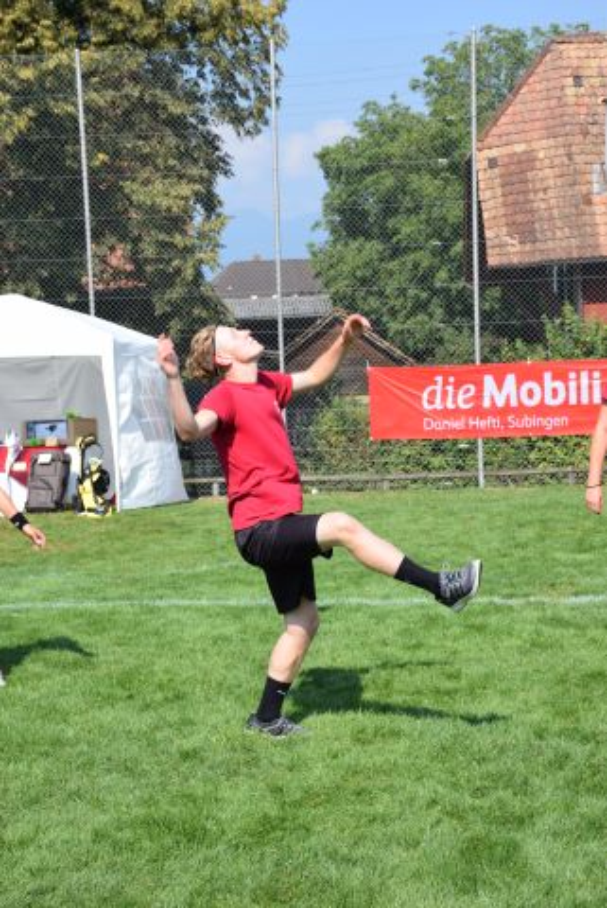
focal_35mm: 75
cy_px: 454
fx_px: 1893
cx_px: 304
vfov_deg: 27.0
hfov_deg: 18.2
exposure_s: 1/320
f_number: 9
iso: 200
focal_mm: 50
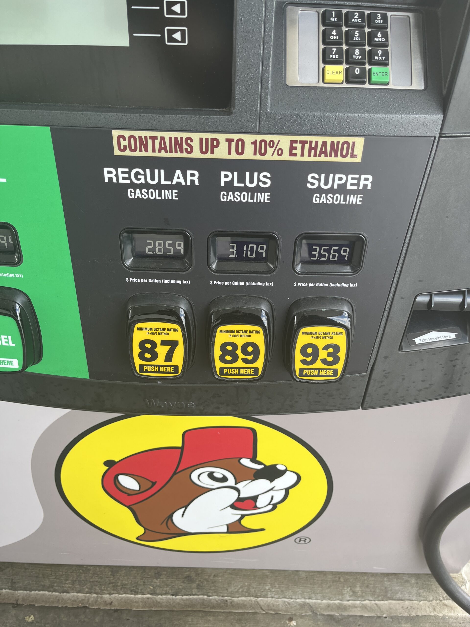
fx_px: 471
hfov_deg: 53.1
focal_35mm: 26
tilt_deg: -44.5
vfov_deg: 67.3
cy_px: 314
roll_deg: -3.3
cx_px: 235
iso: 40
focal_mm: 5.1
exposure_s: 1/175
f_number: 1.6
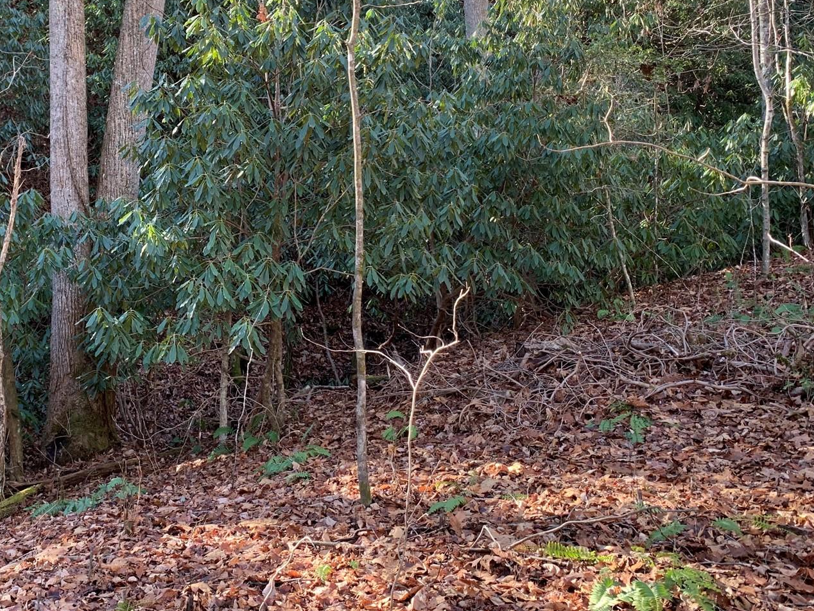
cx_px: 231
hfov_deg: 43.7
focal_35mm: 42
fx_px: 988
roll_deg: -0.8
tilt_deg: +9.7
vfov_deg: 33.9
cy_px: 188
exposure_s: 1/121
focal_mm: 4.25
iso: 64
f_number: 1.8
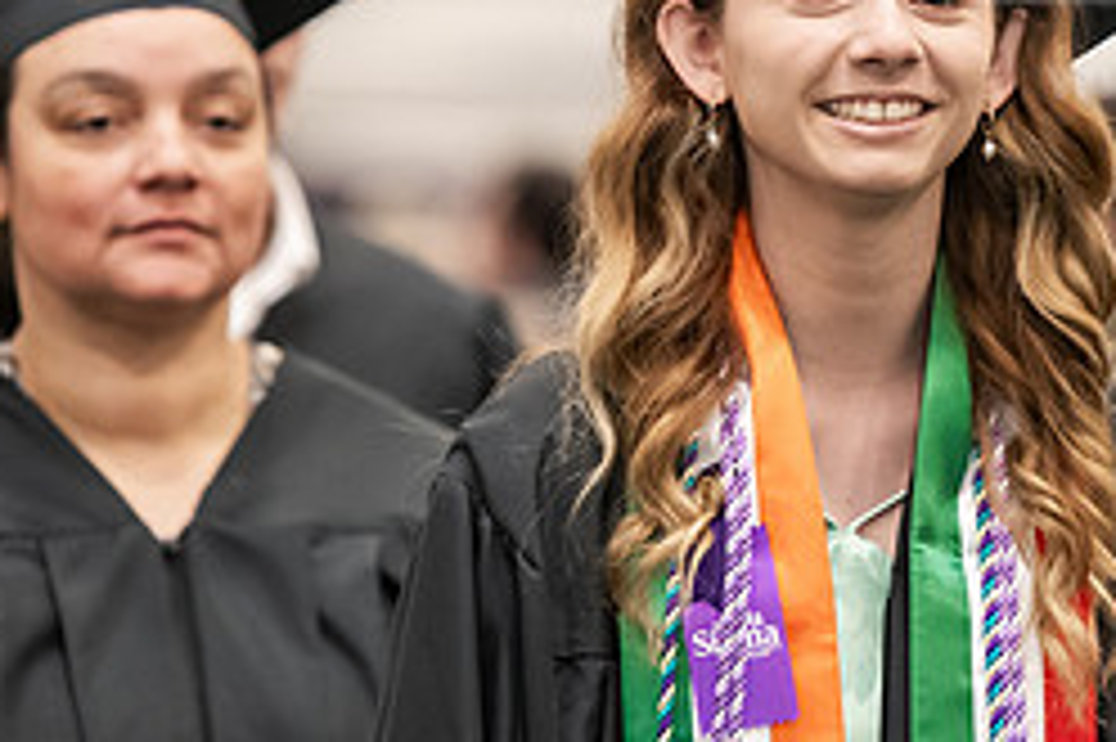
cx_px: 842
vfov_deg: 3.3
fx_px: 12701
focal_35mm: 410
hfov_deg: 5.0
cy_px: 173
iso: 2500
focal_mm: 175
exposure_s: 1/200
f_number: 3.2
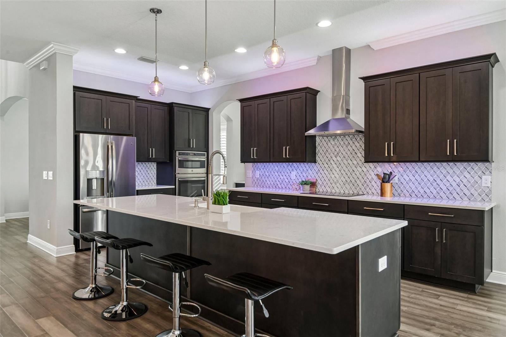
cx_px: 253
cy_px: 168
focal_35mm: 24
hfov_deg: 73.8
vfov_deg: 53.1
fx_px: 337
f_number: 8
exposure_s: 1/10
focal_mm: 24
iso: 400
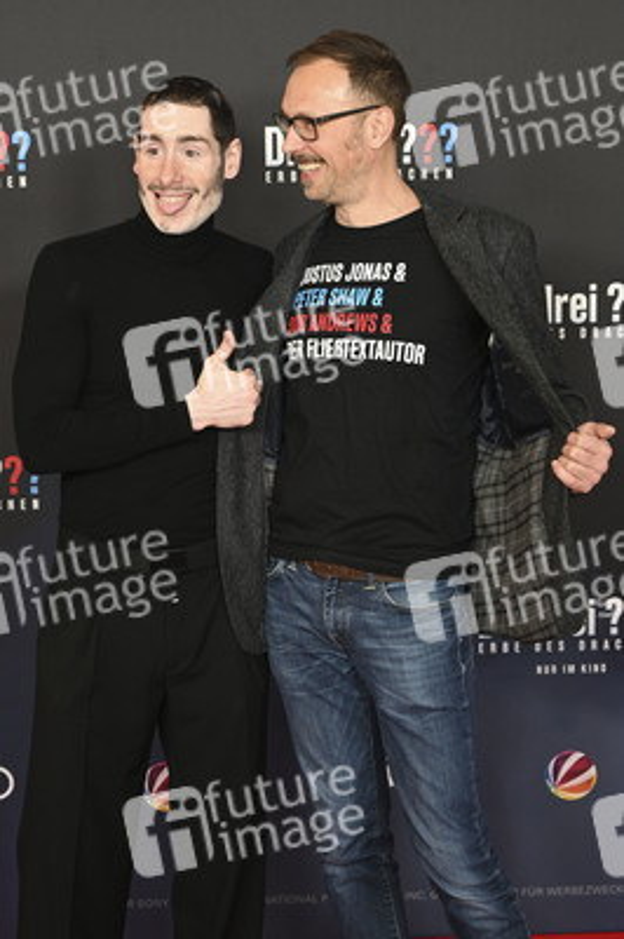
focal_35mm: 66
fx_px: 1719
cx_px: 312
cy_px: 470
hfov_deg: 20.6
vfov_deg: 30.5
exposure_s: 1/160
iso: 1000
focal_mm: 66
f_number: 6
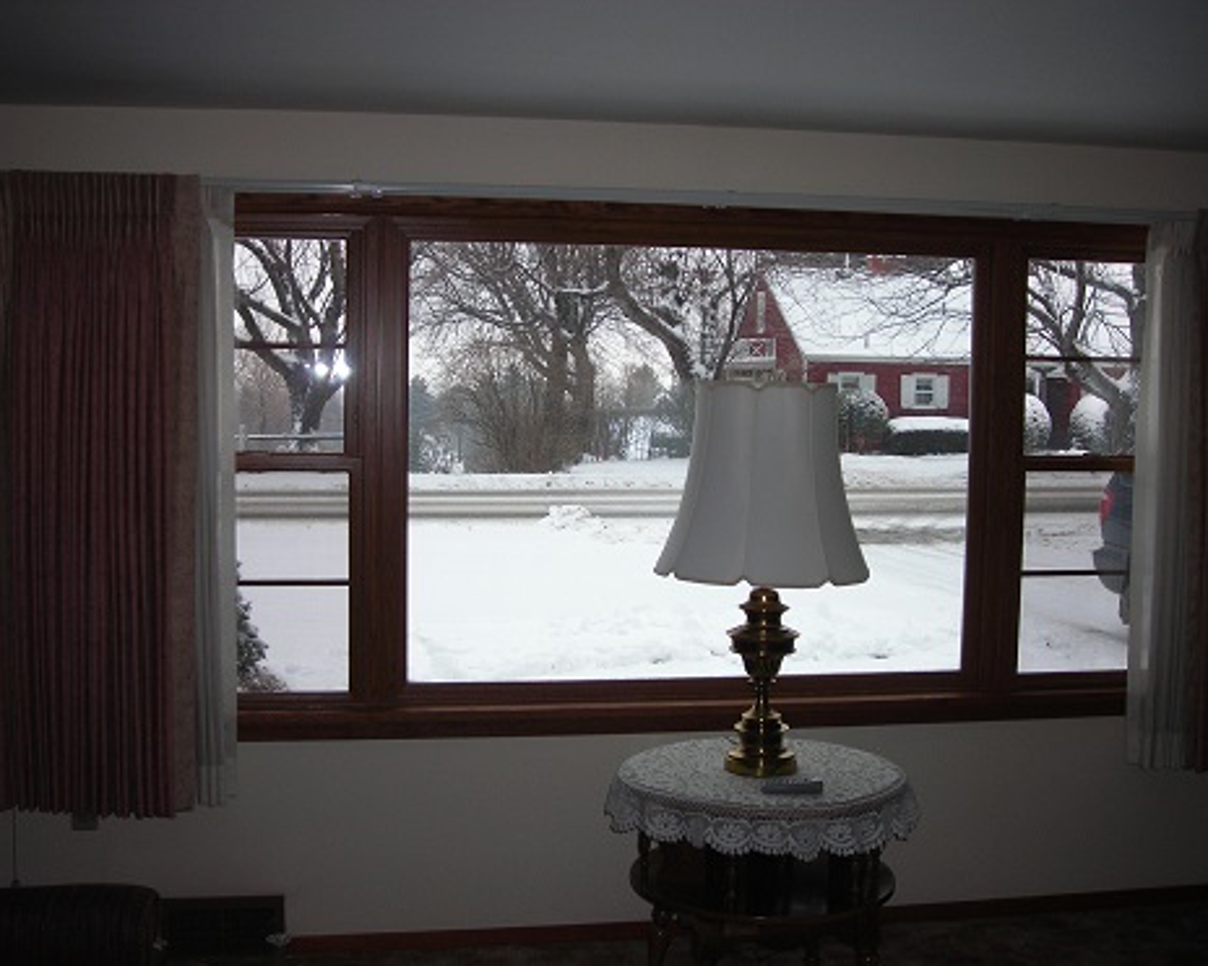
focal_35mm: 40
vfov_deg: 37.3
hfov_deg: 45.8
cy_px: 480
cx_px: 578
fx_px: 1430
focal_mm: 6.3
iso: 70
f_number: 3.2
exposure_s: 1/142
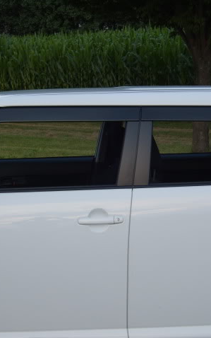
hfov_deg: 14.8
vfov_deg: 23.5
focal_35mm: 88
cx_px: 125
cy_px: 169
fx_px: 809
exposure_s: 1/90
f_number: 3.8
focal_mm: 13
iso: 80
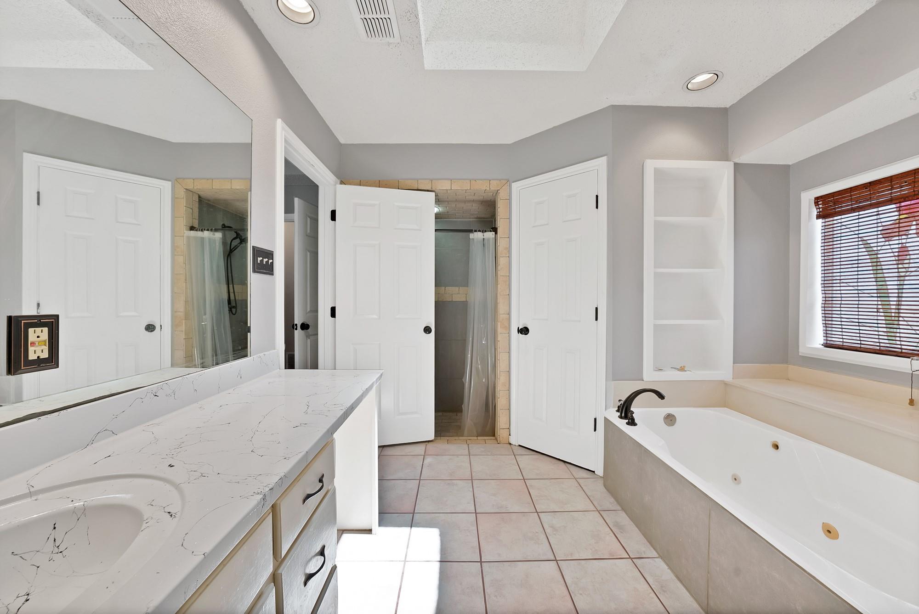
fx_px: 307
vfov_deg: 90.1
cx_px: 460
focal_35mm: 12
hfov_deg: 112.6
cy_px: 307
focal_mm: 12
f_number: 9
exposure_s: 1/8
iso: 640
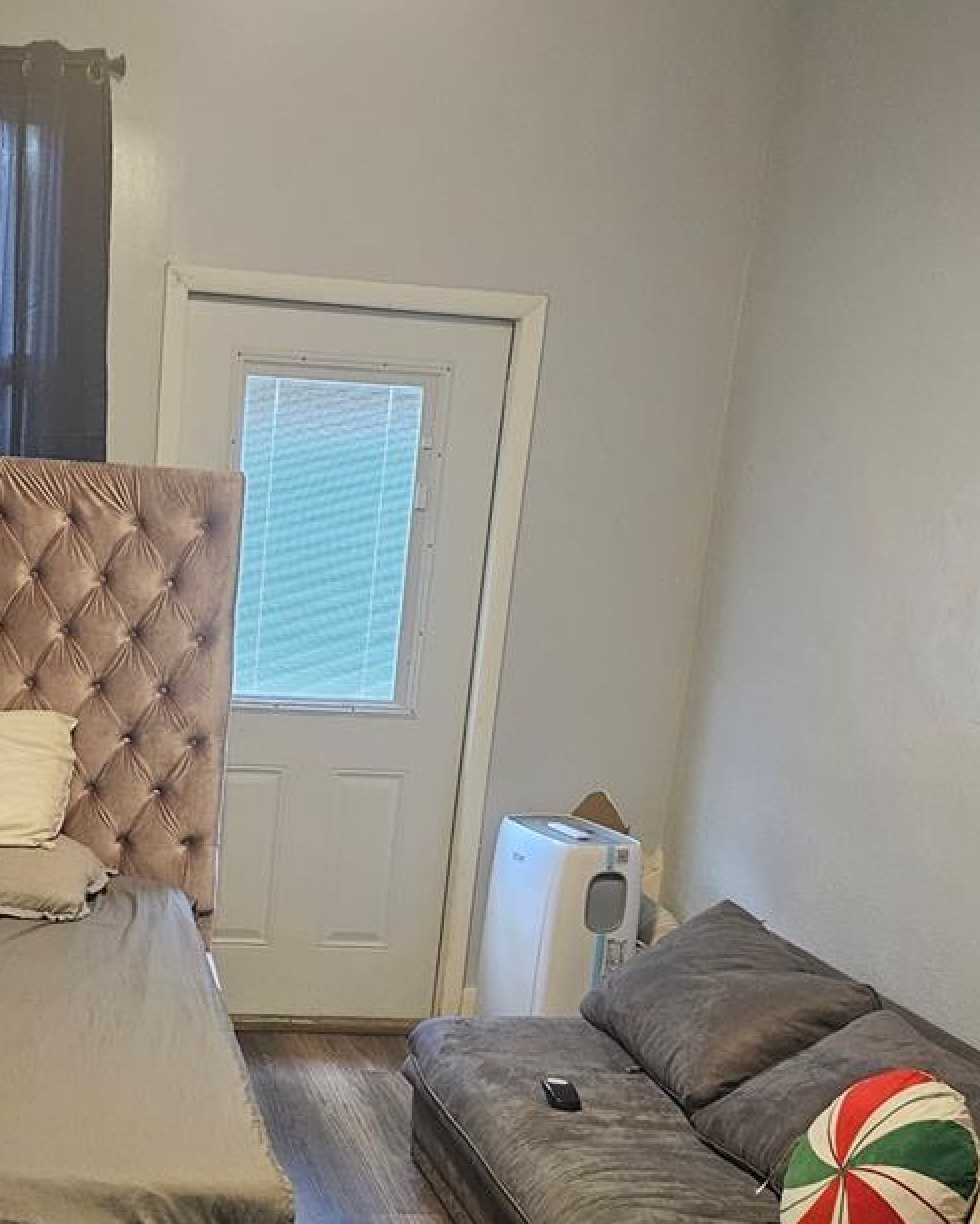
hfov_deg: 33.2
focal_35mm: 44
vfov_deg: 41.1
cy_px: 876
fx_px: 1594
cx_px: 200
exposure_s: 1/120
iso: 1000
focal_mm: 5.4
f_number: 1.8
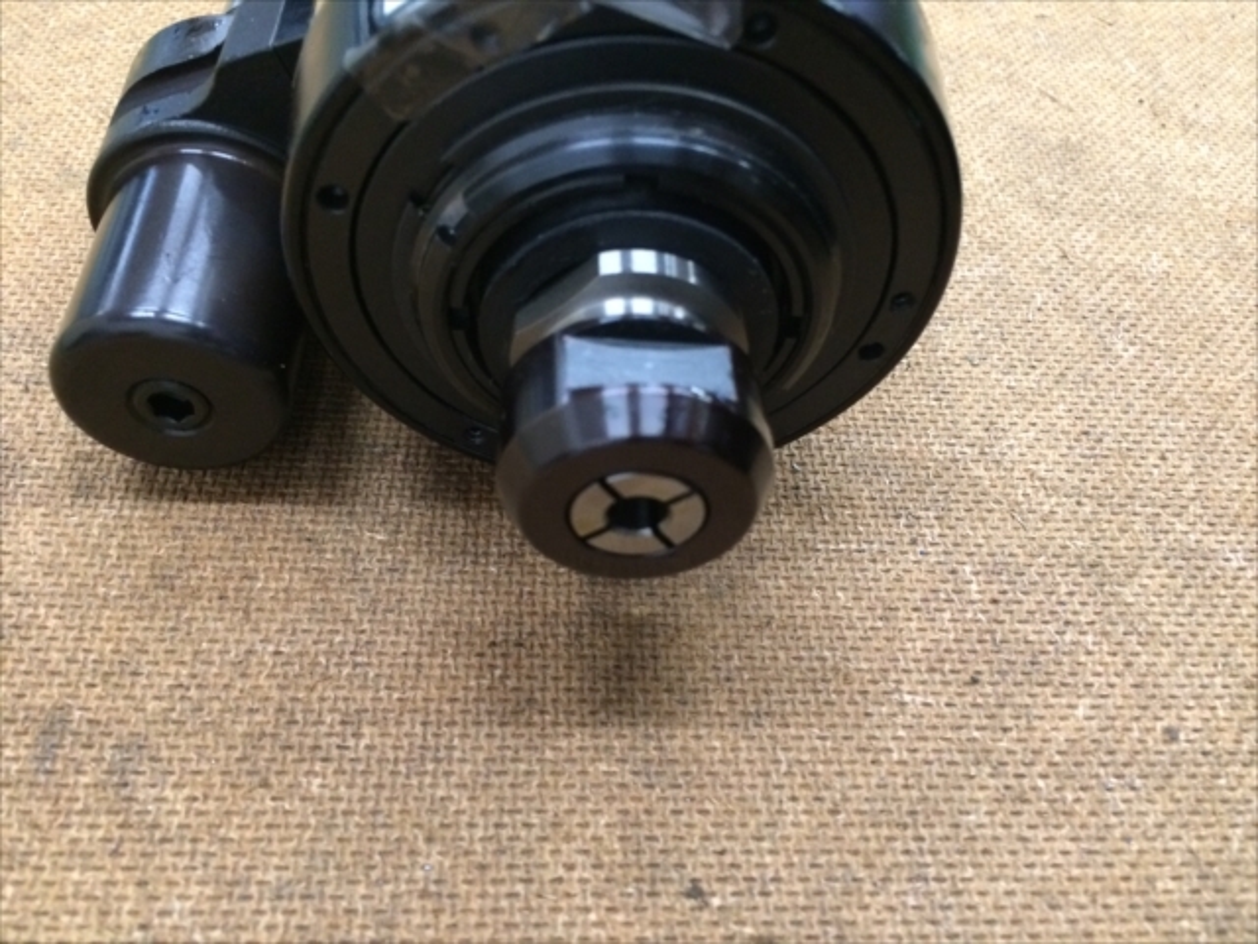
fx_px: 1054
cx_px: 629
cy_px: 472
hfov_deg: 61.7
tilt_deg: -51.1
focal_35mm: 29
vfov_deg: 48.2
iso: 250
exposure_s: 1/24
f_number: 2.2
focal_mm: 4.15
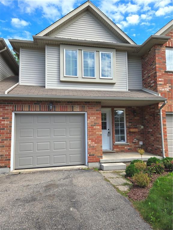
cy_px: 115
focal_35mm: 23
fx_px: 153
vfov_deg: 73.9
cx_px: 86
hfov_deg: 58.9
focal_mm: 5.4
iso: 25
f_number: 1.8
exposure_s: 1/1076
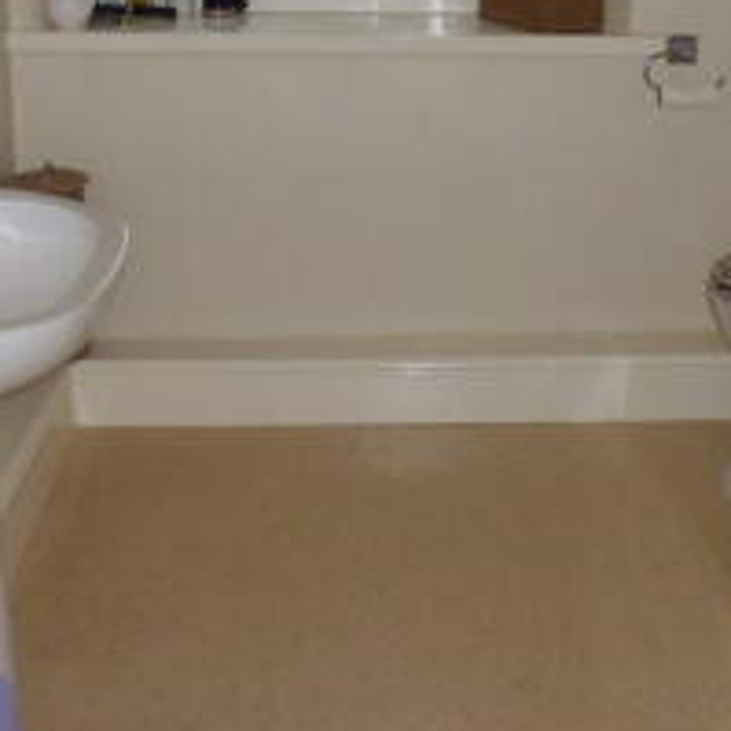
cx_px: 362
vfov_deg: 27.1
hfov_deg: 27.7
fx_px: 1481
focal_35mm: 62
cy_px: 134
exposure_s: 1/60
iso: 200
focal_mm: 4.3
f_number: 2.8
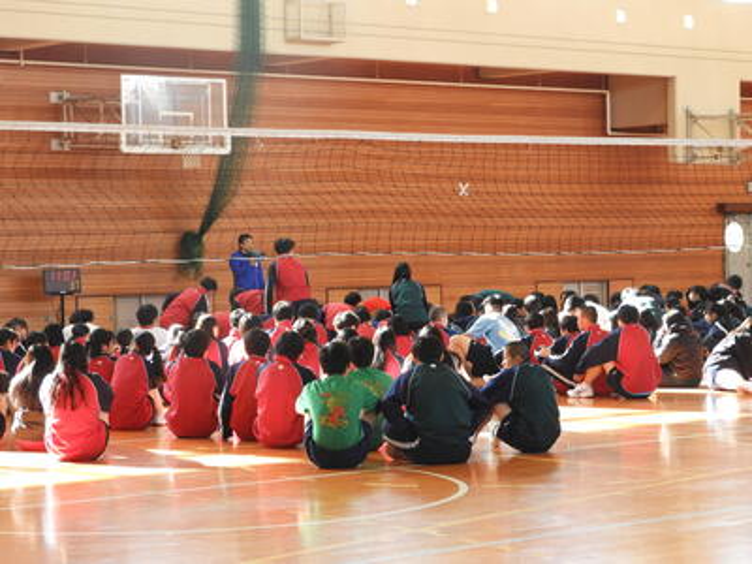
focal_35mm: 95
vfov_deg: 15.6
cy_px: 282
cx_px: 376
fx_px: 2064
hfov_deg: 20.7
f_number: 4.8
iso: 400
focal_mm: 17
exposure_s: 1/60
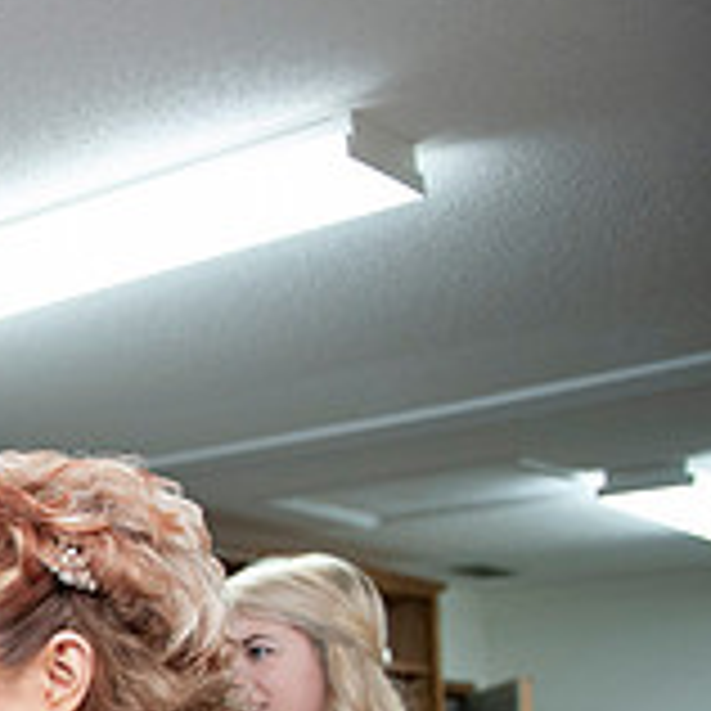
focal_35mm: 75
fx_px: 1743
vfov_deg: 22.1
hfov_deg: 18.3
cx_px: -562
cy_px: 724
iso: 1250
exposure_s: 1/125
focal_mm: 24
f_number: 2.8
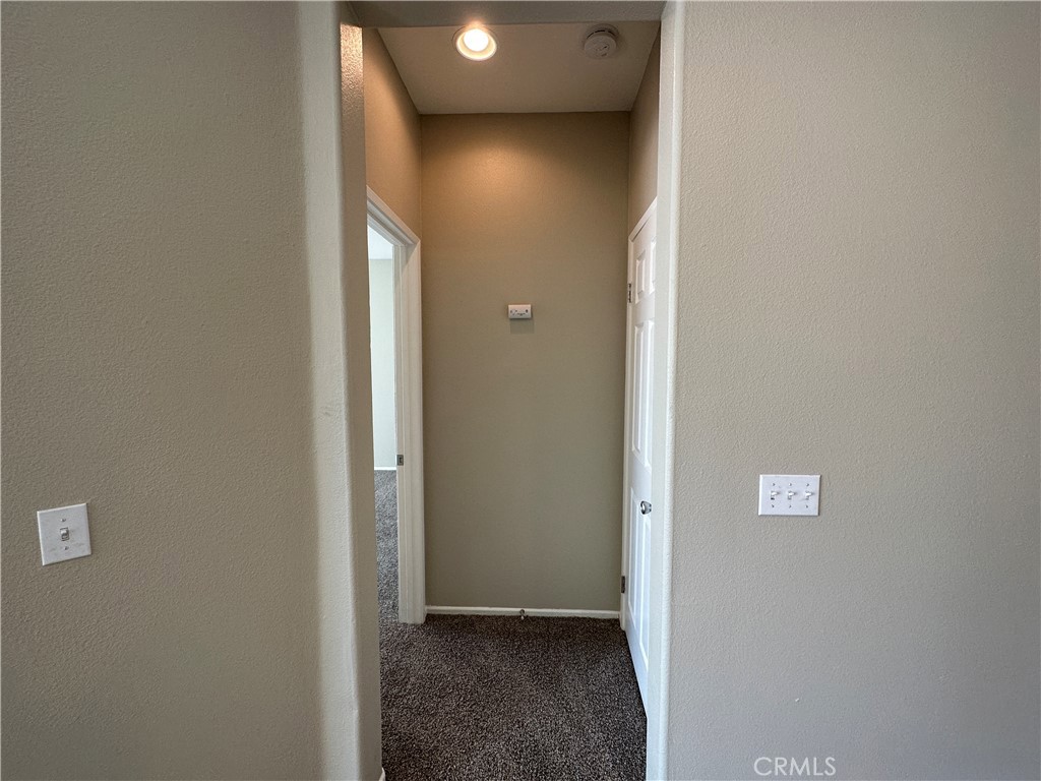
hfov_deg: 102.1
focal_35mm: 14
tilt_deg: -4.1
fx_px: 421
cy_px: 390
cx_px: 520
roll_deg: -0.2
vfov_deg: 85.7
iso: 100
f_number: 2.2
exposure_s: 1/120
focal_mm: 2.22
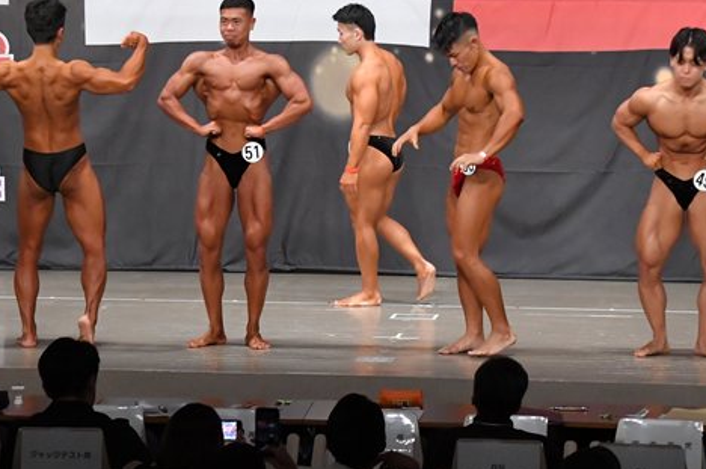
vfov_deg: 7.9
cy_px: 166
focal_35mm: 174
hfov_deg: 11.8
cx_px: 343
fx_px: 3409
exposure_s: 1/400
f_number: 5.6
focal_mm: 70
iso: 6400
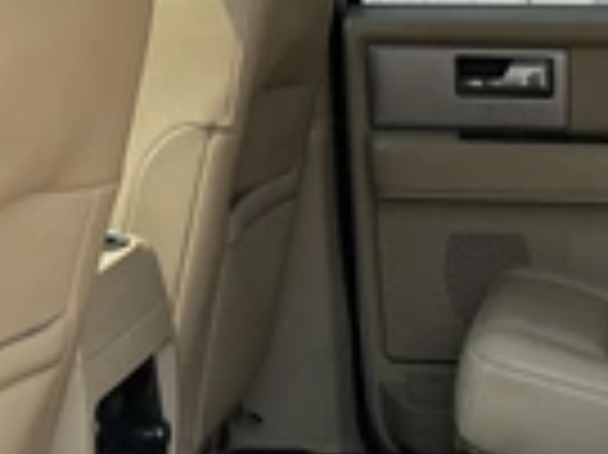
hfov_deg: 21.8
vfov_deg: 16.1
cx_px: 631
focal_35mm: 86
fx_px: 1509
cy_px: 607
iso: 25
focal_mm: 3
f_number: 1.8
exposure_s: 1/804
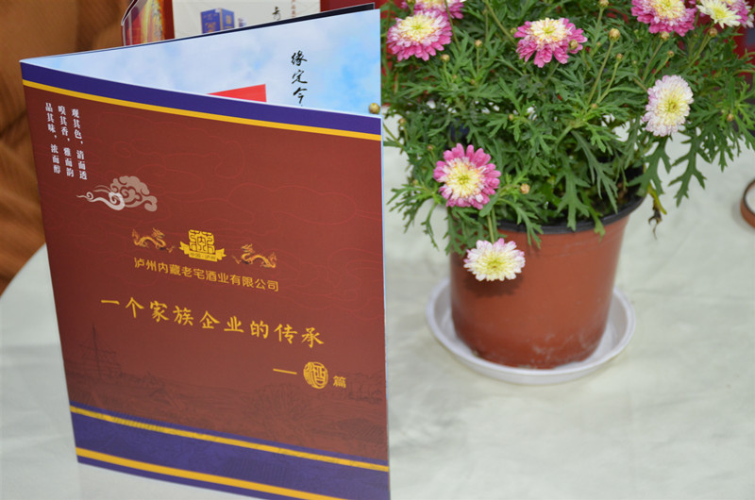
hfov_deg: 28.1
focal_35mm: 72
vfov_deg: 18.8
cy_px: 250
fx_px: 1507
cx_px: 378
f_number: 4.5
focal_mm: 48
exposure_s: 1/60
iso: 560
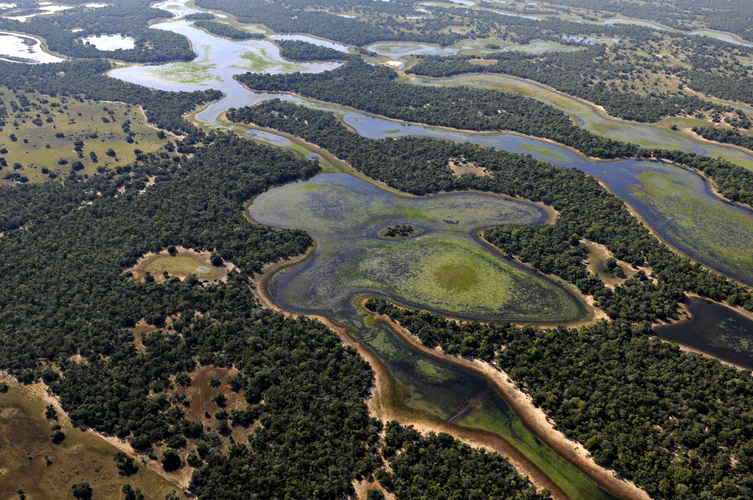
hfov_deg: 67.4
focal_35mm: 27
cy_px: 250
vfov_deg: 47.8
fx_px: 564
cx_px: 376
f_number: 5
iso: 320
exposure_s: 1/800
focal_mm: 18
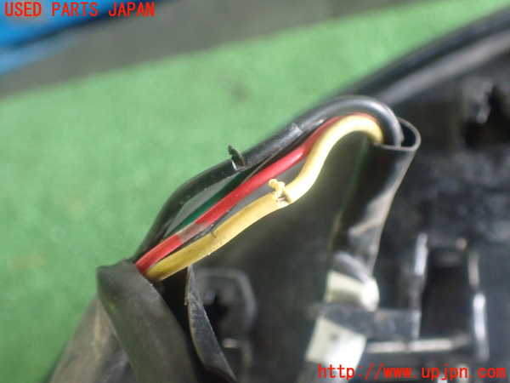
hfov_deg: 51.4
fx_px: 530
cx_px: 255
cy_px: 192
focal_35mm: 36
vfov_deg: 39.7
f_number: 2.5
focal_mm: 6.37
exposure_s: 1/30
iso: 800
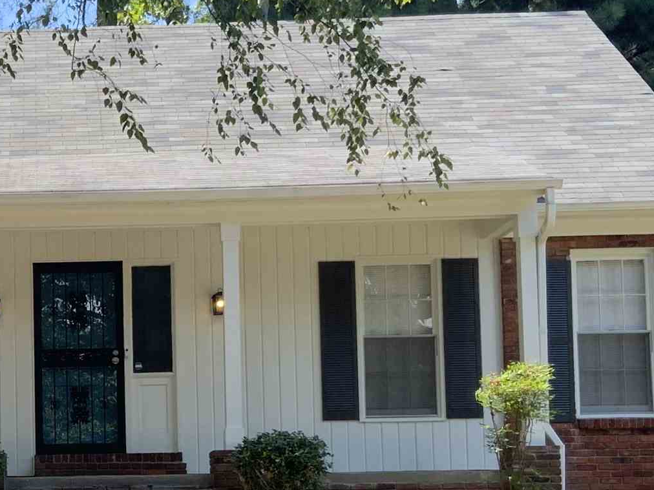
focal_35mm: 88
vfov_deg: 16.6
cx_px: -17
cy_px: 438
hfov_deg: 21.4
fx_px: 1663
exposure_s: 1/312
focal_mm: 3
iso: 16
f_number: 1.8
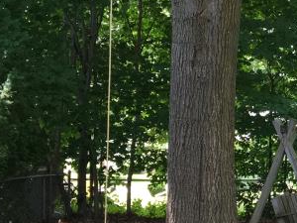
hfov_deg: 18.3
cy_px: 136
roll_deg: -1.3
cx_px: 404
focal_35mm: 99
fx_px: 849
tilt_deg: +1.1
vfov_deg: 14.9
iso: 40
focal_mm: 4.15
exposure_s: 1/120
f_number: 2.2
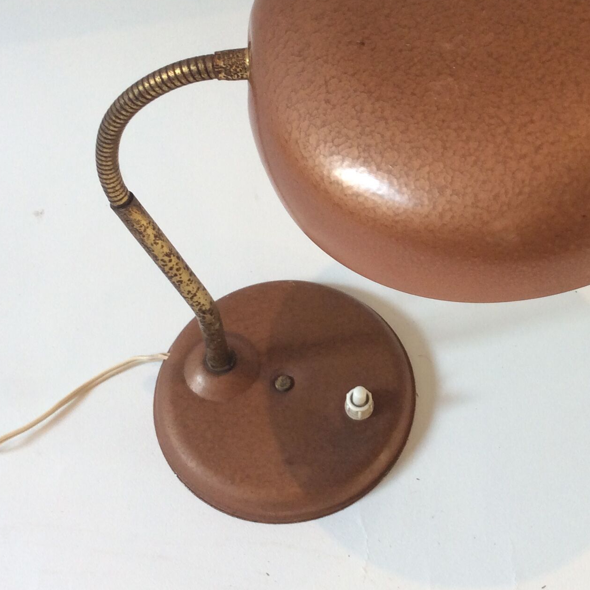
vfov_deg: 29.5
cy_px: 259
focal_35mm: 58
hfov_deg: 29.4
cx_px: 389
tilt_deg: -61.1
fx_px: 1118
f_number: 2.4
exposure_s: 1/50
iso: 50
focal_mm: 3.3
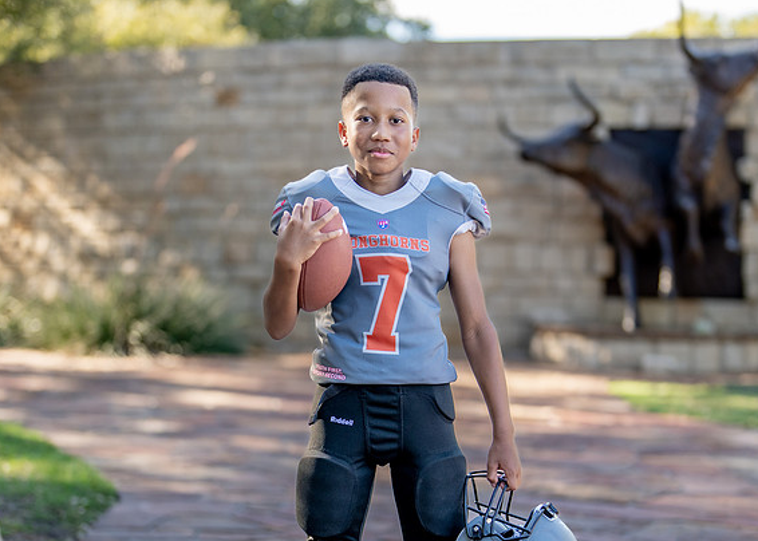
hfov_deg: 22.6
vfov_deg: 16.2
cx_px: 423
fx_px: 1894
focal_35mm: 88
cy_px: 396
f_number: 1.2
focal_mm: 50
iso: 100
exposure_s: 1/1000
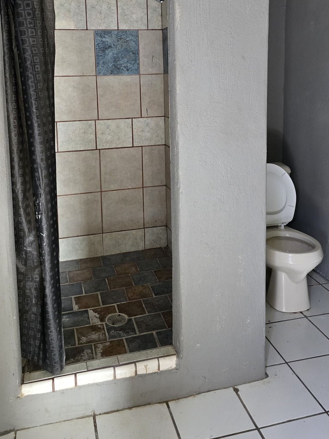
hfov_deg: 42.9
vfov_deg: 53.7
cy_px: 131
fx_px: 418
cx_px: 149
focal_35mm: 33
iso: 800
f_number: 1.7
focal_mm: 6.3
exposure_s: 1/60
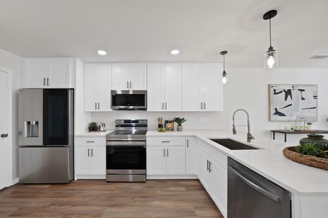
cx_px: 155
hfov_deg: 108.2
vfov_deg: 85.4
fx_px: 118
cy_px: 113
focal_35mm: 13
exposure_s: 1/5
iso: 640
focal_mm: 12
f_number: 9
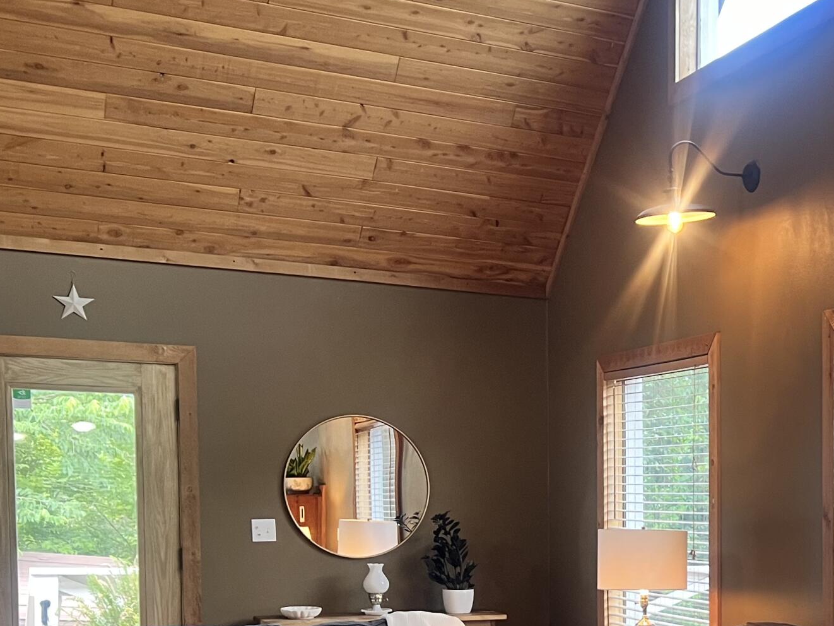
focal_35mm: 59
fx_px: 1422
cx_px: 790
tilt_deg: -4.1
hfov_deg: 30.8
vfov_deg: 24.0
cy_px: 581
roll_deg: -0.3
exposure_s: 1/60
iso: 125
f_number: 1.5
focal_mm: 5.7
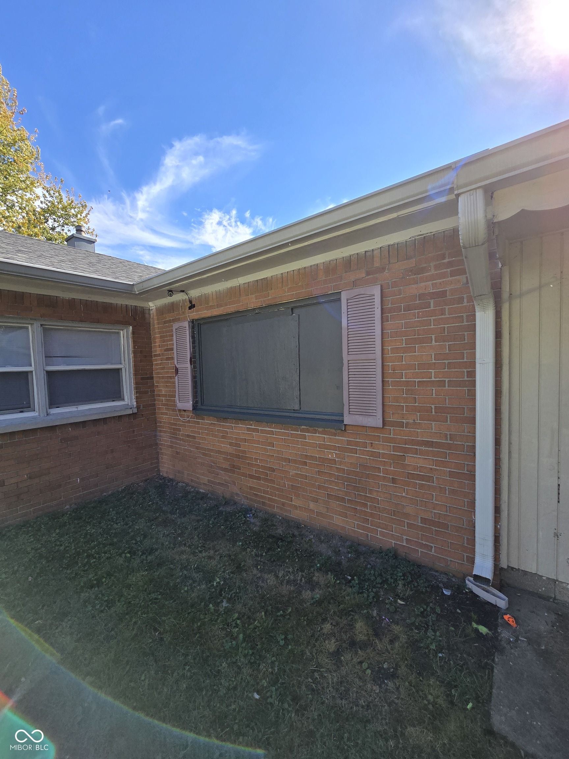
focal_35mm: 13
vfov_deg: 106.2
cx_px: 284
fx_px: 285
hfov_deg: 89.9
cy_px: 380
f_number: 2.2
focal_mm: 2.2
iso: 50
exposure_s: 1/1044
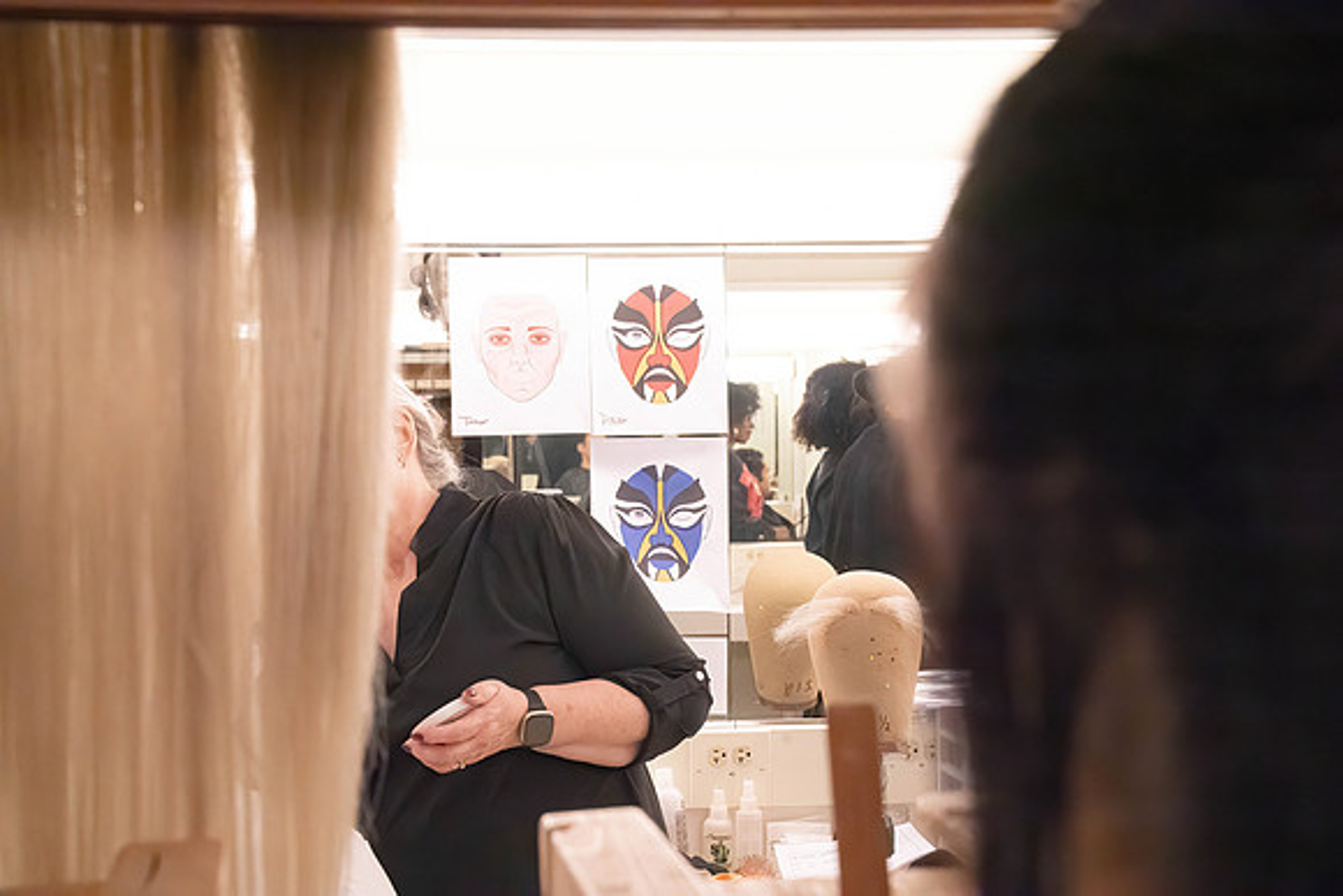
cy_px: 448
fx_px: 2612
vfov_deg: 19.5
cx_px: 672
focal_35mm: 70
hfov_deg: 28.8
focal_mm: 70
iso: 16000
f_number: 11
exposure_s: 1/500
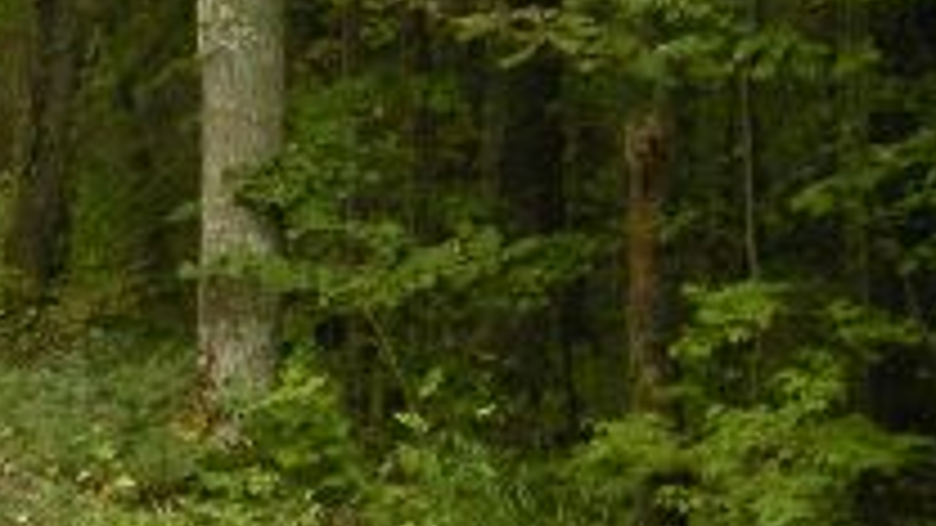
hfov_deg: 13.9
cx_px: -392
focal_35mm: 147
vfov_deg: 8.3
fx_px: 3648
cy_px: 324
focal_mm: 5.7
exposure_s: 1/87.2
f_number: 2.8
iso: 200
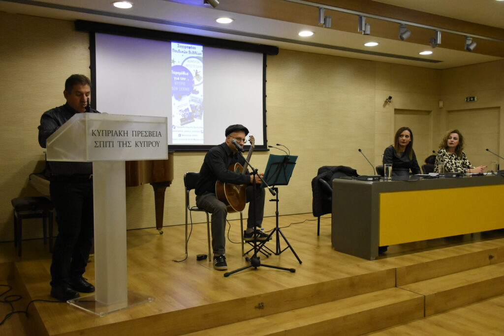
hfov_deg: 57.2
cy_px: 168
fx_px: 462
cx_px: 252
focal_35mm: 33
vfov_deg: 40.0
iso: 3600
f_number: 3.5
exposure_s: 1/250
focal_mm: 22
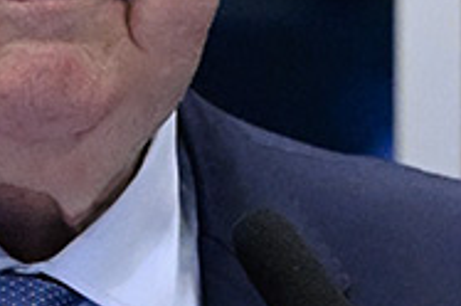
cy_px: 20
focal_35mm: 895
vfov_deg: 1.5
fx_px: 11441
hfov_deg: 2.3
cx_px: 84
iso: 5000
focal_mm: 130
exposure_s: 1/160
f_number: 4
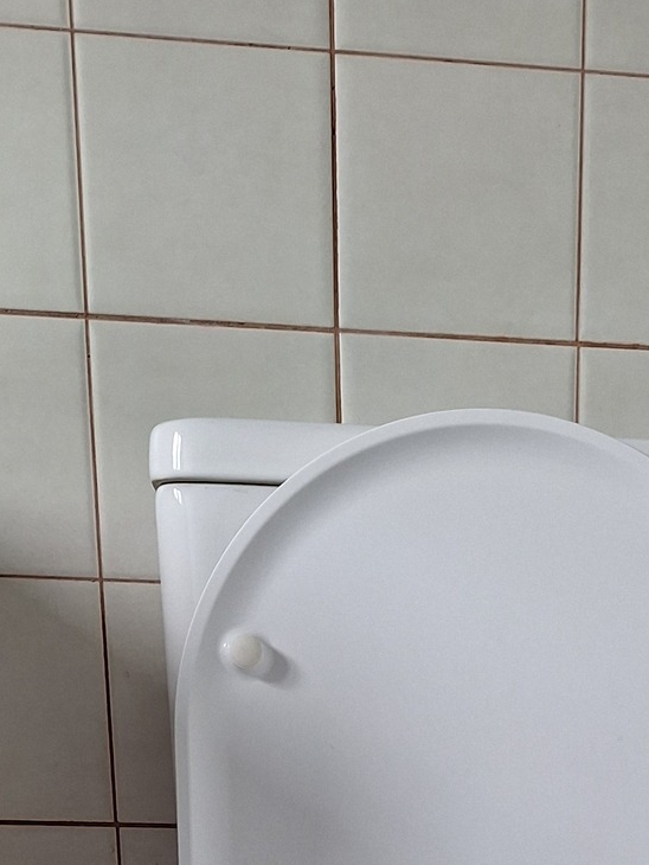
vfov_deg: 25.9
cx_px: 586
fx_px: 1574
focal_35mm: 63
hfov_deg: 22.7
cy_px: 1145
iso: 40
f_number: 1.8
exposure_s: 1/50
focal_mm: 5.54
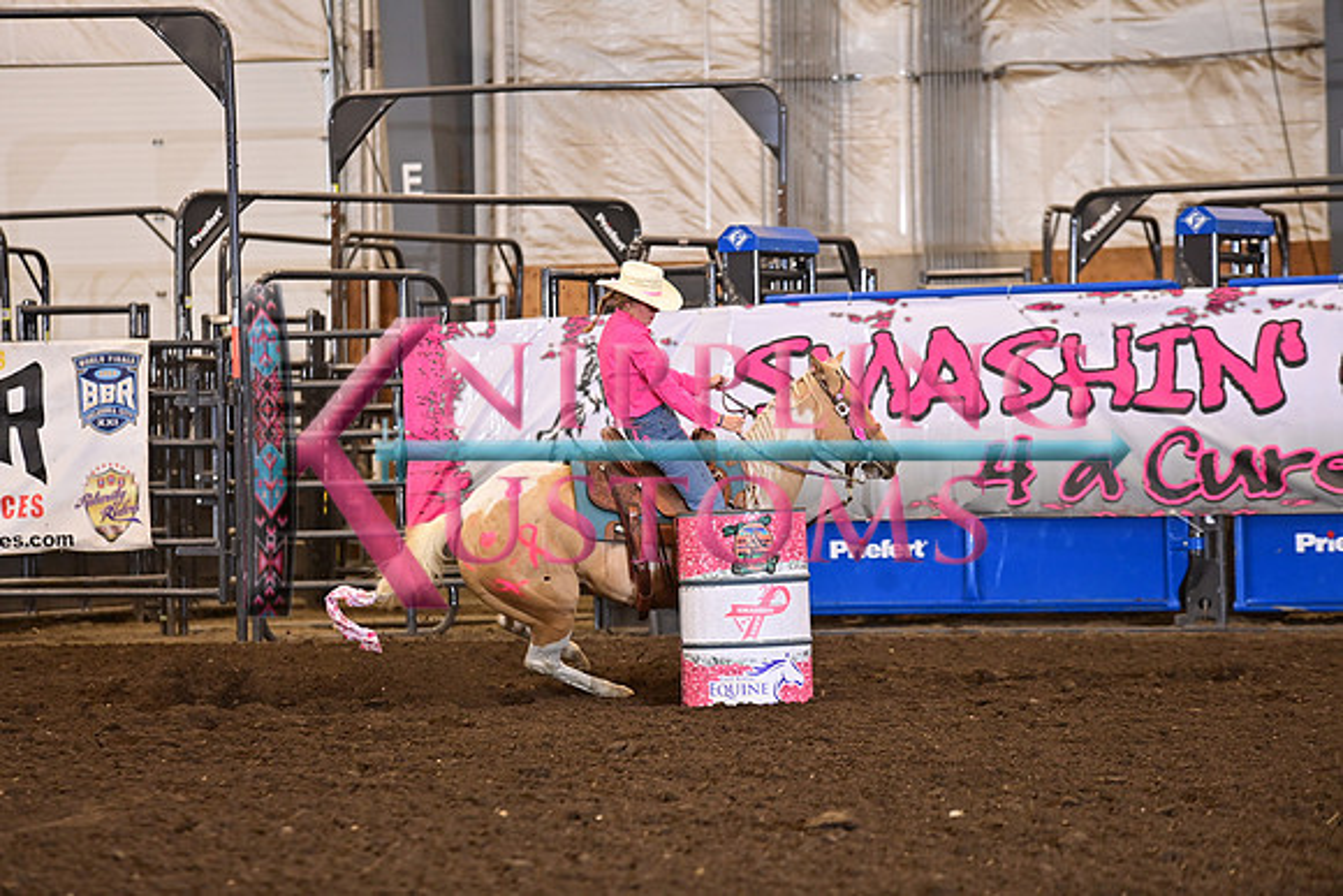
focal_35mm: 200
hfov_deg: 10.3
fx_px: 7463
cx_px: 672
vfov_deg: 6.9
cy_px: 448
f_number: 3.5
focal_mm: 200
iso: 1600
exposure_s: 1/250
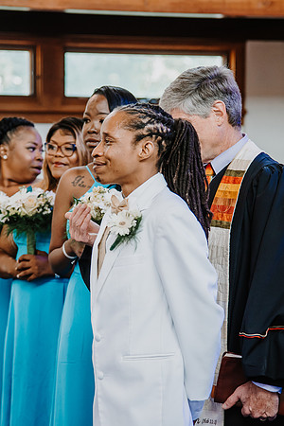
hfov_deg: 8.7
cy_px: 213
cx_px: 121
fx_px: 1862
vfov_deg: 13.1
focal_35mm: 157
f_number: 4
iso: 800
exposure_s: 1/125
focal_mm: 105
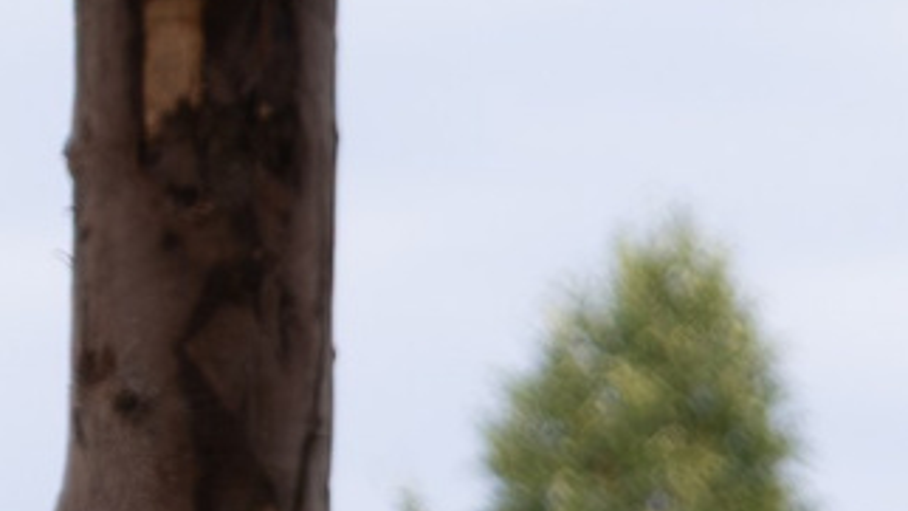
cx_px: 2614
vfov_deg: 1.9
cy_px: 2254
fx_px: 15045
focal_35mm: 625
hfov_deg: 3.4
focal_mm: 50
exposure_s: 1/1000
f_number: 3.6
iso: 160
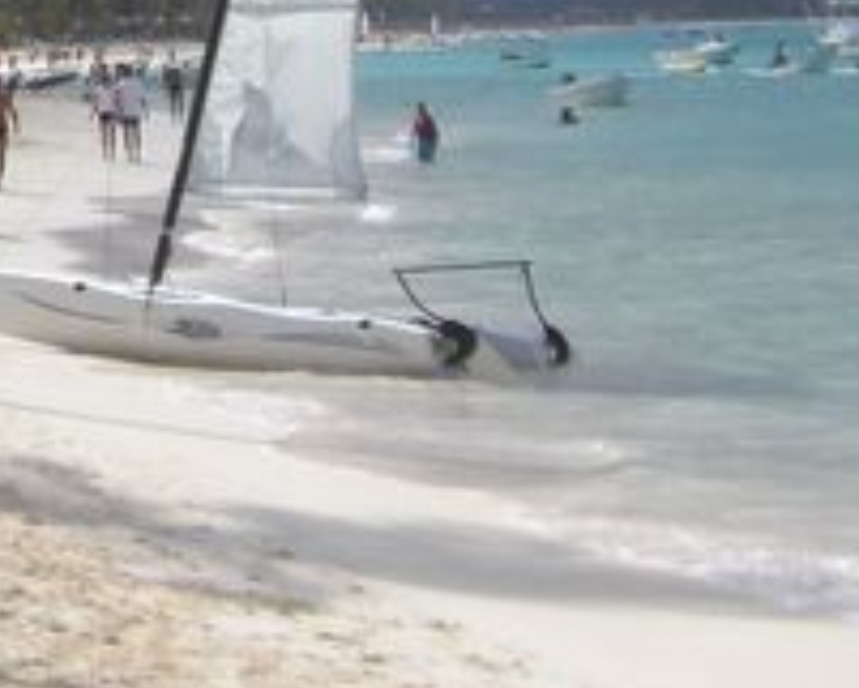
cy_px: -513
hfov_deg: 10.0
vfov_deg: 7.9
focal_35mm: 189
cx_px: -184
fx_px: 4807
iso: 64
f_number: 8
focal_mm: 6.2
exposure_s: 1/250
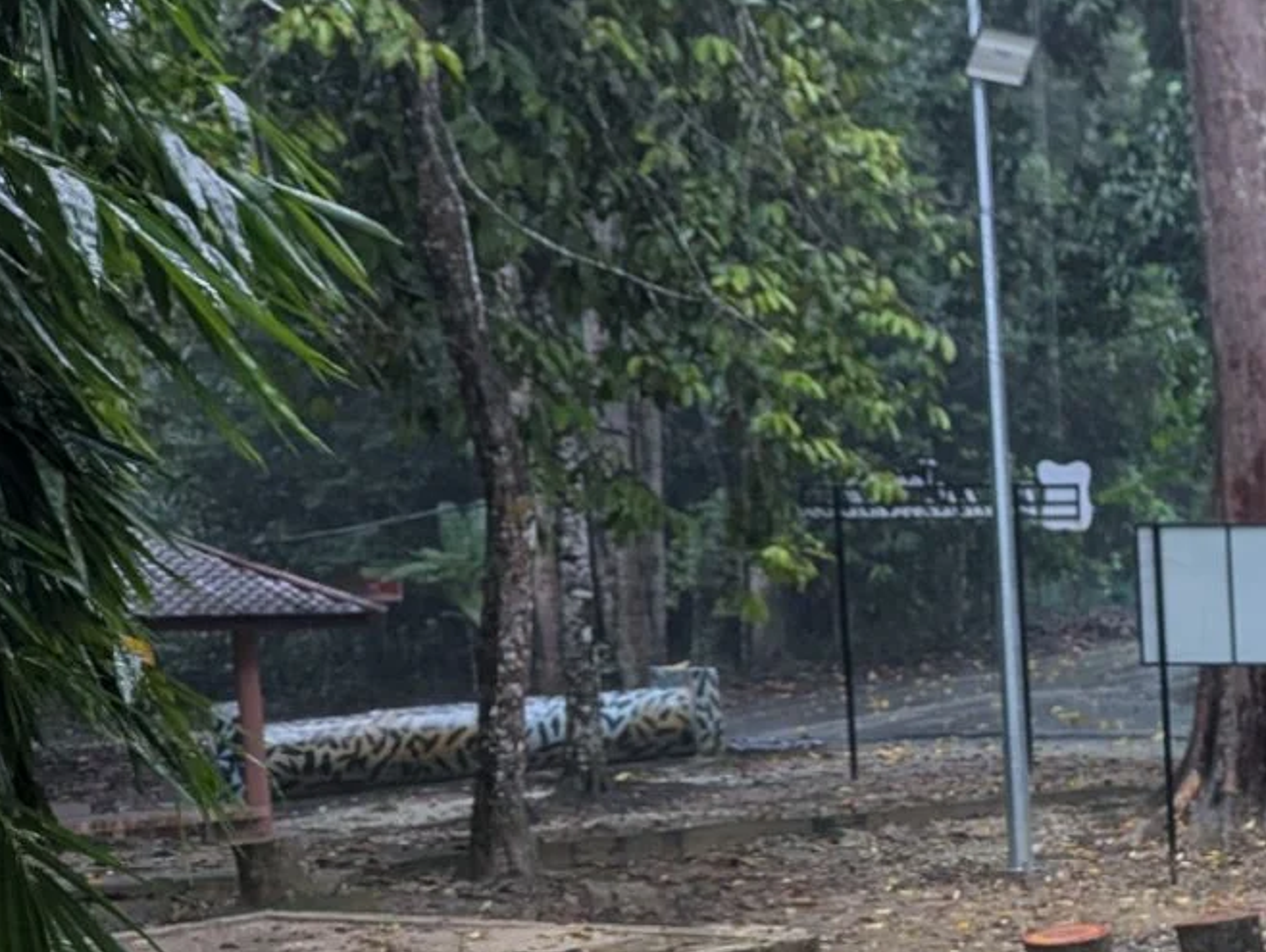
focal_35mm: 73
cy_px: 862
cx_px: 1843
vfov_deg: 19.8
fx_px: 2673
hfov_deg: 22.4
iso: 197
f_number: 1.85
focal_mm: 6.81
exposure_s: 1/23.8
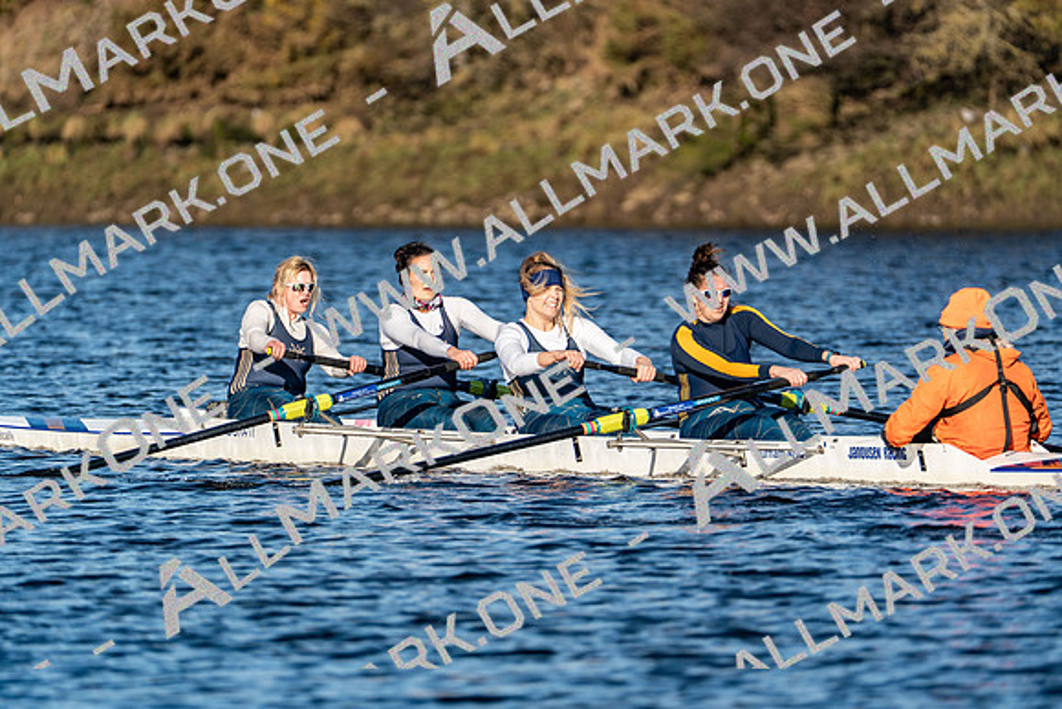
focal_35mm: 426
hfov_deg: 4.8
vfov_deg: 3.2
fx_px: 12569
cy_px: 354
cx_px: 531
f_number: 6.3
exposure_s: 1/2000
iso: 400
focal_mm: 426
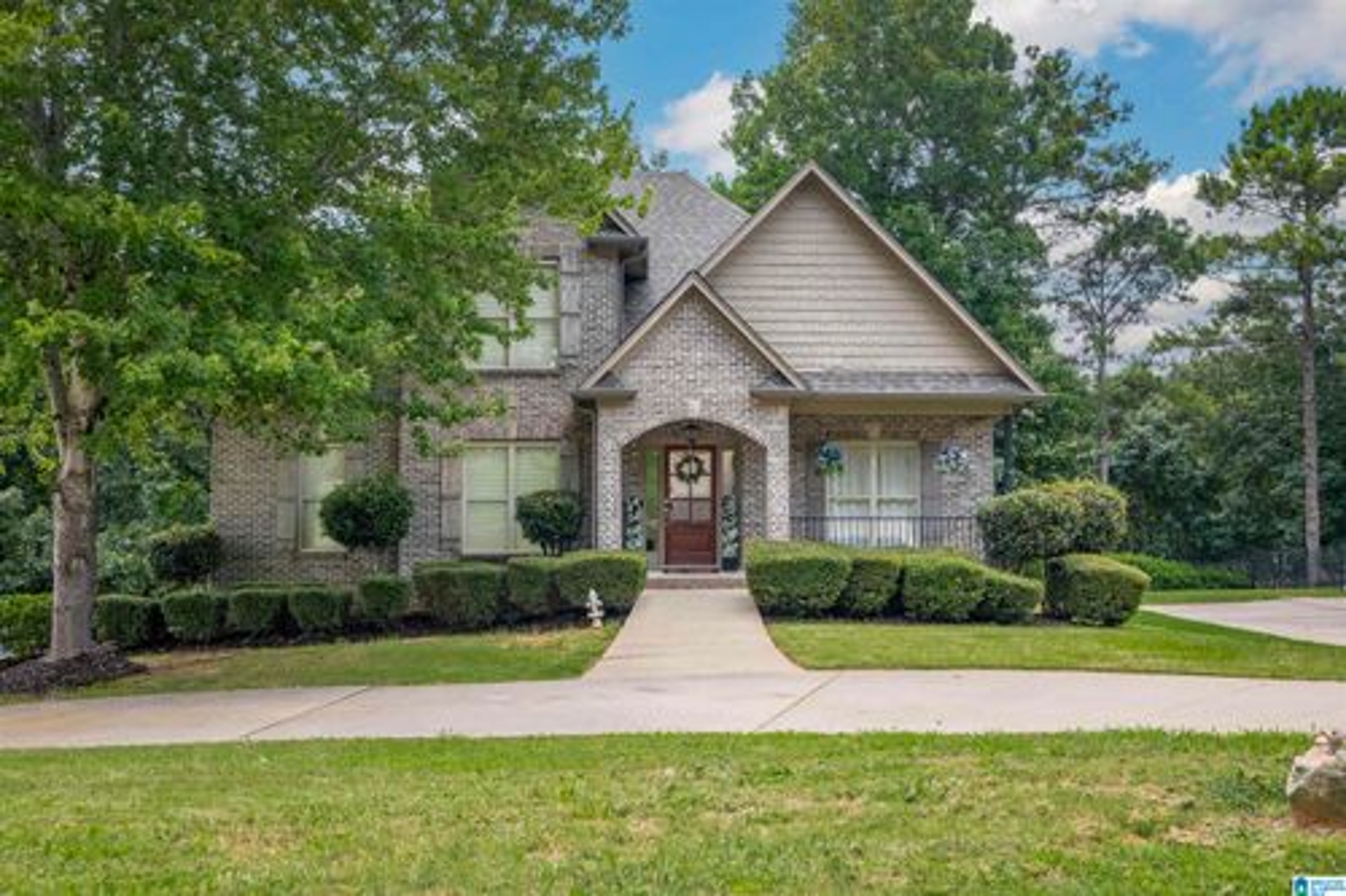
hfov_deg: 61.9
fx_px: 1121
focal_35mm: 30
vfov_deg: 43.6
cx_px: 673
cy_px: 448
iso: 640
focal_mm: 20
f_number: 7.1
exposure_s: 1/200
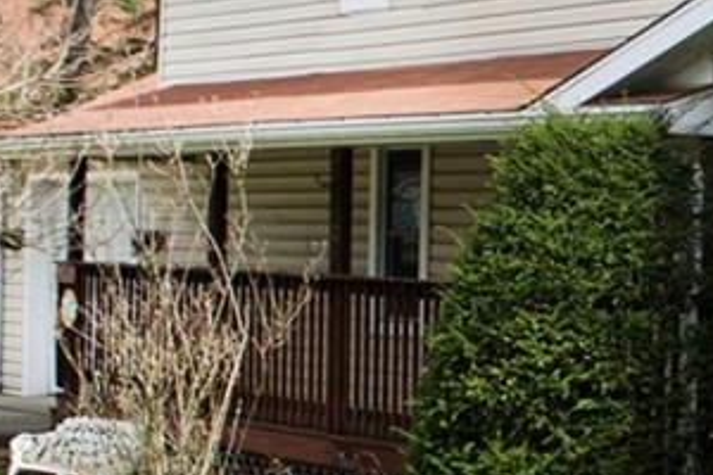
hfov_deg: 15.6
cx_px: 1010
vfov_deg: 11.1
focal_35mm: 123
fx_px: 2436
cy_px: 162
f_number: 8
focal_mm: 24
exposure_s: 1/200
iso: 100
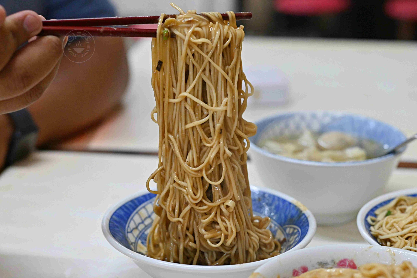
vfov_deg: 18.2
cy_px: 139
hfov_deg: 27.0
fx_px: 869
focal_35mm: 75
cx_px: 208
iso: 1400
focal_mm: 50
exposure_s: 1/200
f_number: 3.2
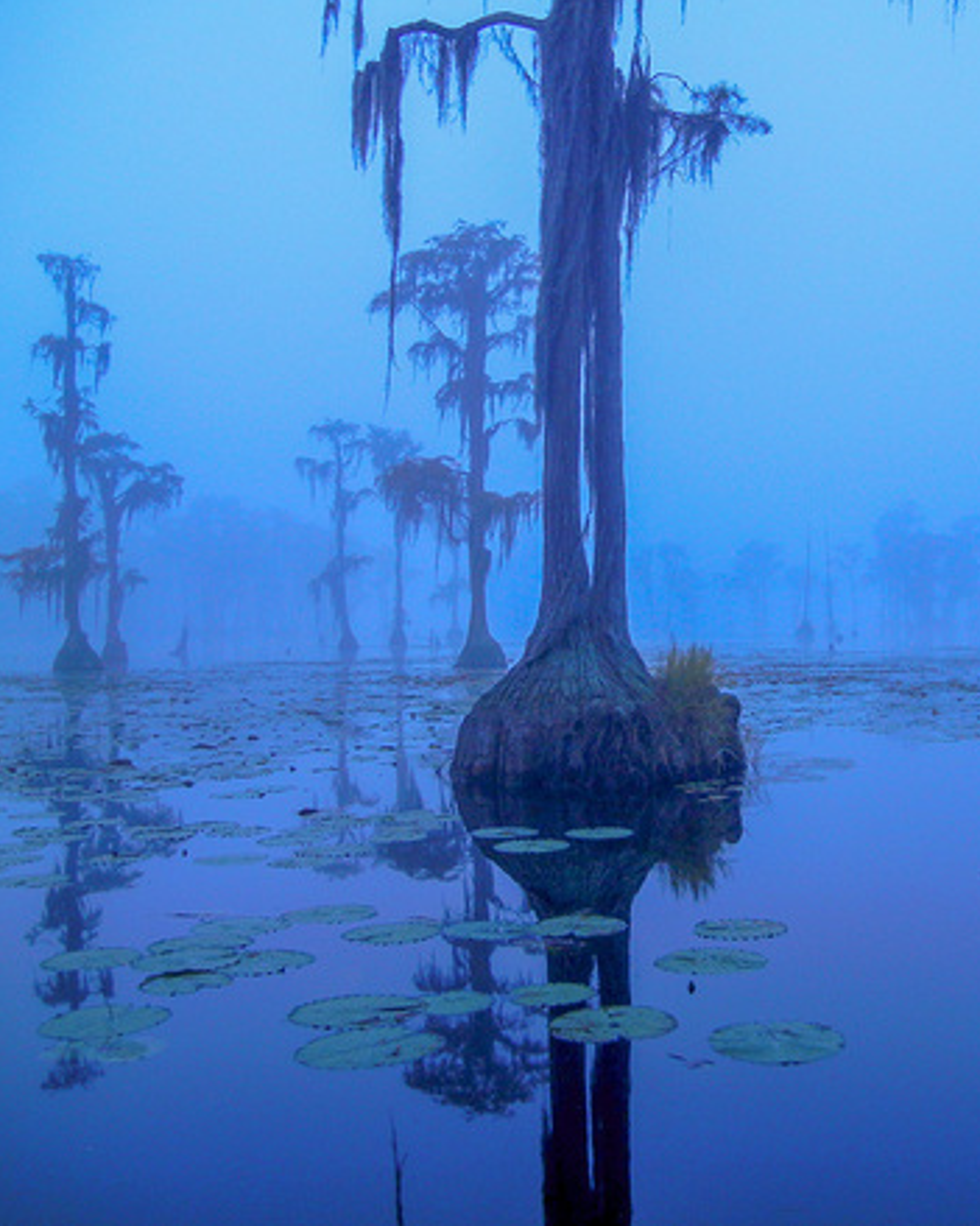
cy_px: 600
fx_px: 1451
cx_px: 720
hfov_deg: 36.6
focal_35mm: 40
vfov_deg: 45.8
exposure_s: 1/89.1
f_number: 3.5
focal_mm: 5.4
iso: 160
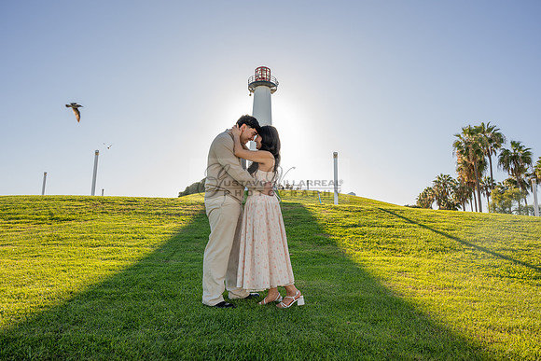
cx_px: 270
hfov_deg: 73.4
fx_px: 363
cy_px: 180
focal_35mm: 24
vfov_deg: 52.9
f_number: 9
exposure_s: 1/200
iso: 200
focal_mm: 24
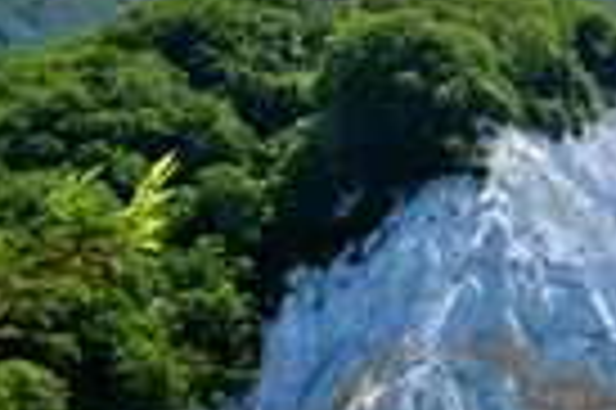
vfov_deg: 17.2
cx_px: 800
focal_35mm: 79
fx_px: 1350
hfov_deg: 22.9
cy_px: 241
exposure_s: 1/125
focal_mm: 18
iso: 180
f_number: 8
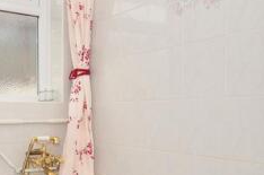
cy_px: 111
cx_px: 25
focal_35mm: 42
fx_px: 307
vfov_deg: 31.6
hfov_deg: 42.5
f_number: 4
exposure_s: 1/125
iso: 200
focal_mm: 10
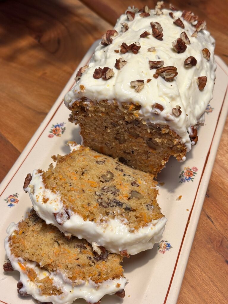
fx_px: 422
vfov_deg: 39.7
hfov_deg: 30.3
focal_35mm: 48
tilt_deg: -49.8
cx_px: 114
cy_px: 152
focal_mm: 6.86
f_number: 1.78
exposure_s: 1/50
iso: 125
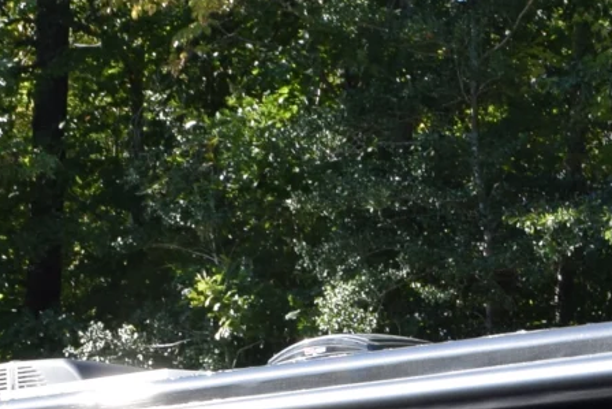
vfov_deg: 7.4
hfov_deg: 11.1
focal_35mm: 180
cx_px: 855
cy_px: 724
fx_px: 3058
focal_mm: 21
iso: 320
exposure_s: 1/250
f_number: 8
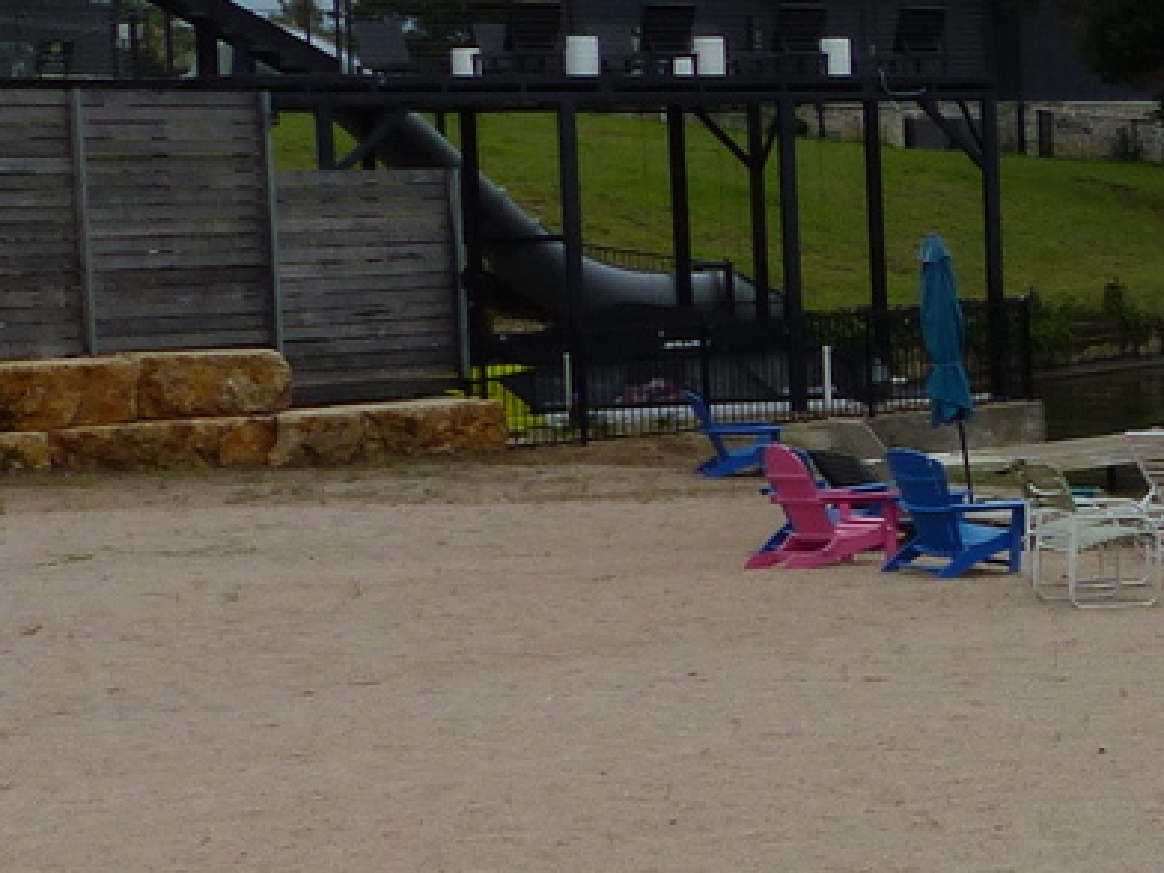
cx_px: 2001
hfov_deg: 17.8
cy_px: 417
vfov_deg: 16.1
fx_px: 3093
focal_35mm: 92
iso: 100
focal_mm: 4.5
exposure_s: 1/1600
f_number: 4
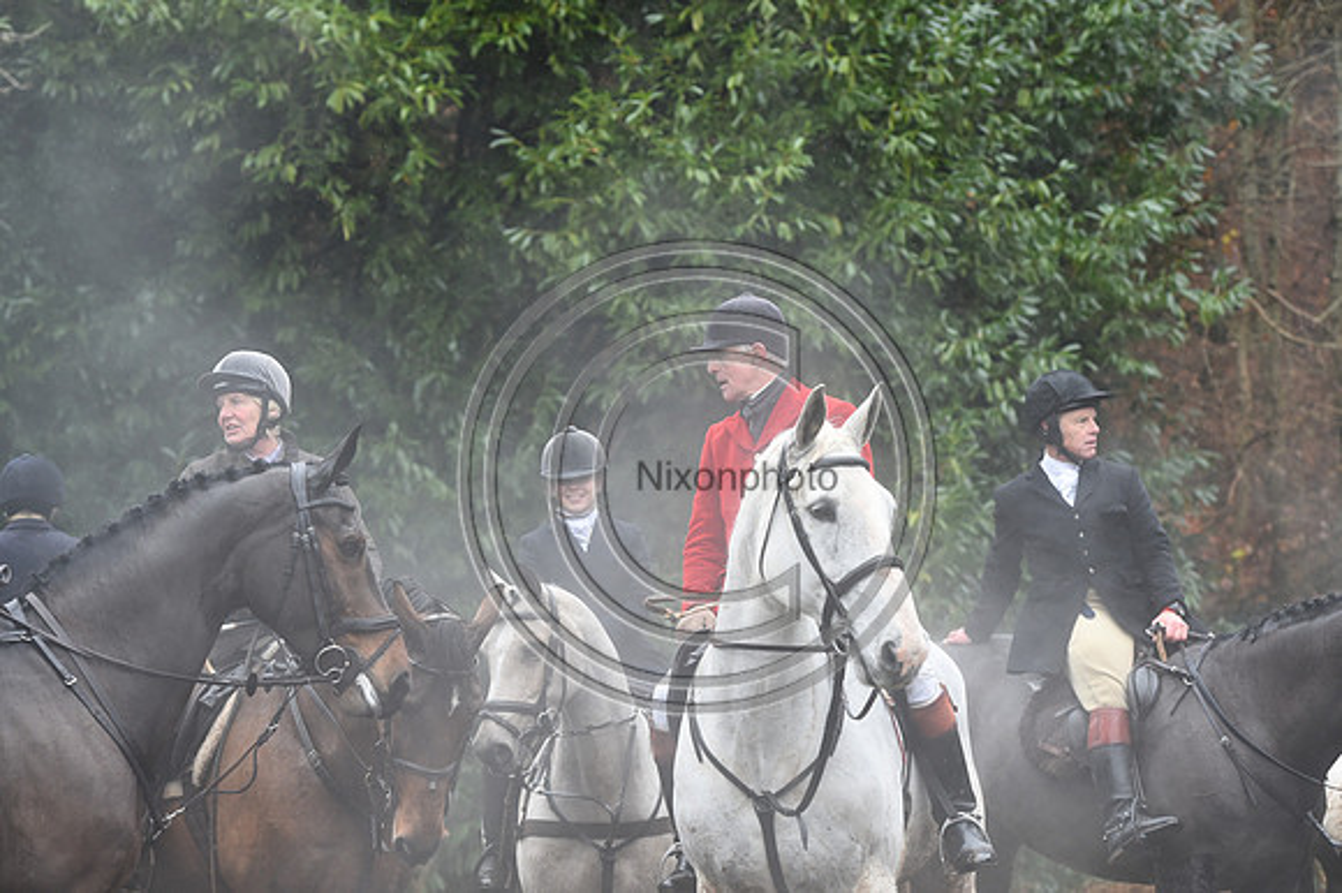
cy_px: 446
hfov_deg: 21.5
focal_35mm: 95
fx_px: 3539
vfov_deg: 14.4
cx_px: 671
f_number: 3.5
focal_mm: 95
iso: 2000
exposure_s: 1/800
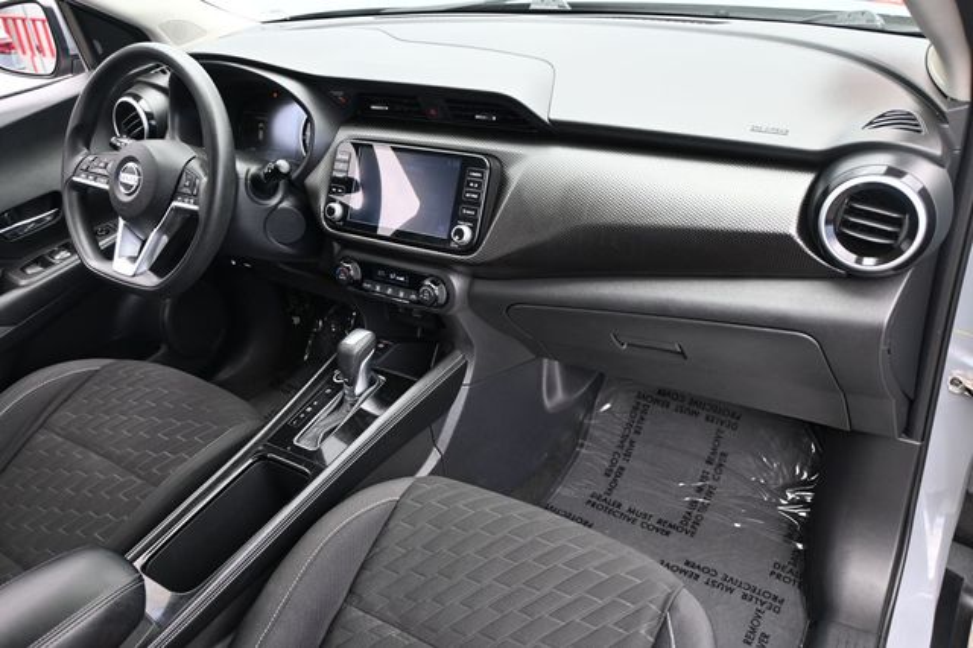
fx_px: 790
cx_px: 486
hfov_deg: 63.2
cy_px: 324
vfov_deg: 44.6
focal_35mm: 29
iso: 400
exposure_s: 1/125
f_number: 3.8
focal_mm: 19.5
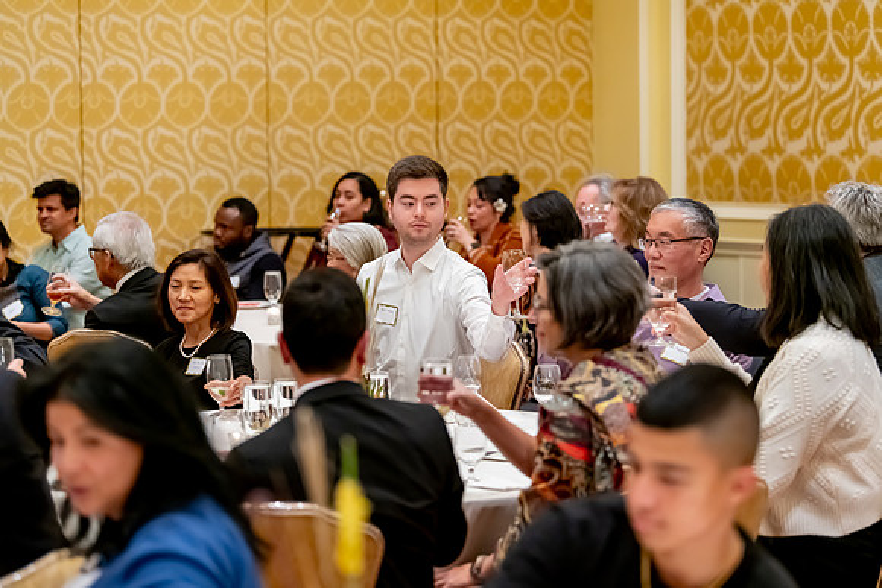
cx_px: 451
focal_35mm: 94
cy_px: 294
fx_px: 2295
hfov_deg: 21.8
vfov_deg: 14.6
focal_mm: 90
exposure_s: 1/160
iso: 6400
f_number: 3.2
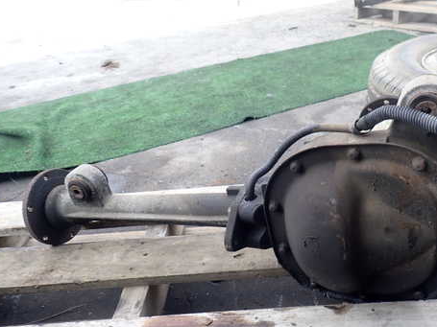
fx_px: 416
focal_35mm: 33
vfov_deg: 42.8
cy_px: 184
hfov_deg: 54.9
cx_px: 263
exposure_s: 1/125
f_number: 2.8
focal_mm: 4.5
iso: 100
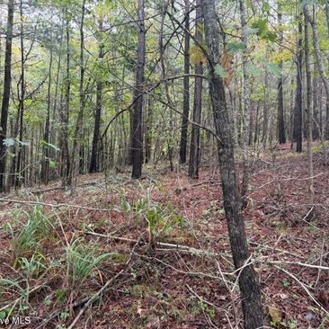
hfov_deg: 55.5
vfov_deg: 55.6
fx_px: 312
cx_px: 184
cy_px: 167
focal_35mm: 29
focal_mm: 6.76
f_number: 1.78
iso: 160
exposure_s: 1/121
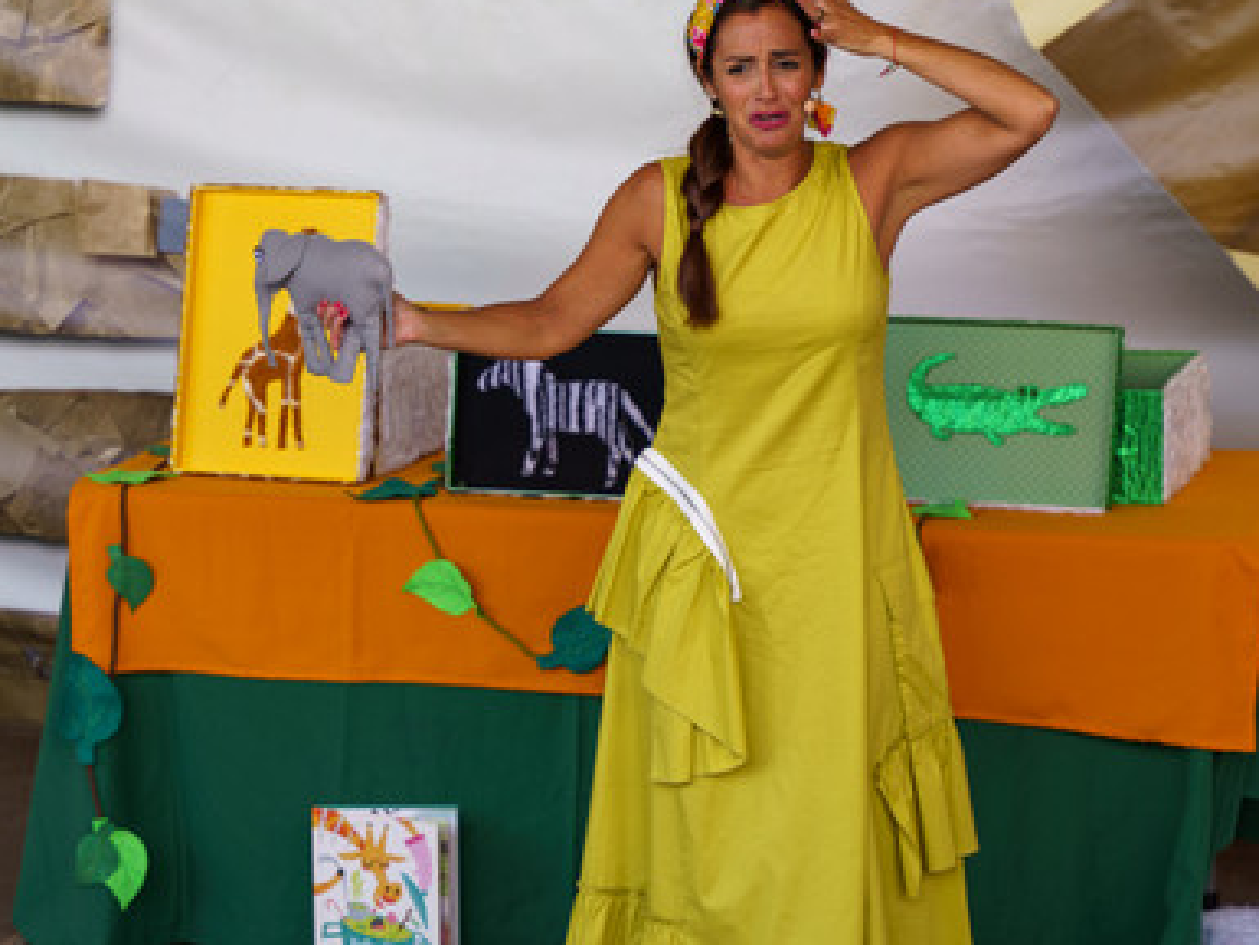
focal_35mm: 123
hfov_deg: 16.0
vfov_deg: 12.1
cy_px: 475
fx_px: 4475
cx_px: 719
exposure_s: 1/160
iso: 100
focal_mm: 67.6
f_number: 2.8
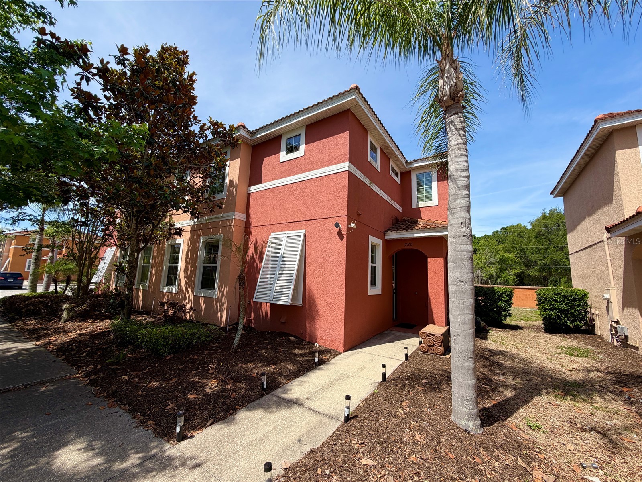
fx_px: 260
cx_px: 321
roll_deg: -2.3
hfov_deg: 102.1
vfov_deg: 85.7
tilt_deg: +9.6
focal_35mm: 14
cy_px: 241
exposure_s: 1/770
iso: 25
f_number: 2.2
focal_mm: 2.22
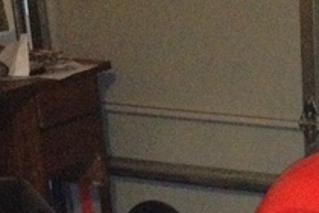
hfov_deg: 14.3
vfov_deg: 9.2
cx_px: 378
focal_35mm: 139
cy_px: 431
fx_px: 1232
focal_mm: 4.28
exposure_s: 1/16
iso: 800
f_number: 2.4
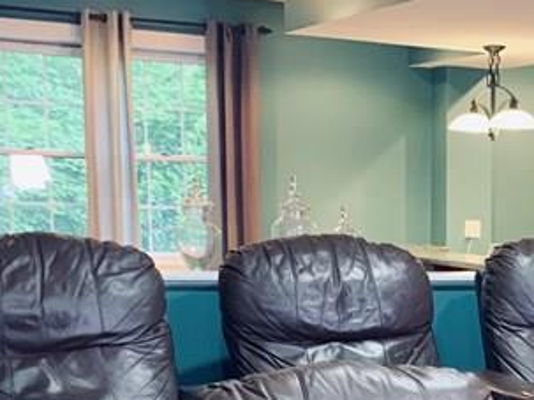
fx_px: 1357
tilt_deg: -10.6
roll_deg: -2.1
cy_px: 479
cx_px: 578
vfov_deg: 16.1
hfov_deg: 21.2
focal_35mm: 88
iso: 320
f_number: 1.8
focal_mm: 4.25
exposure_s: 1/30
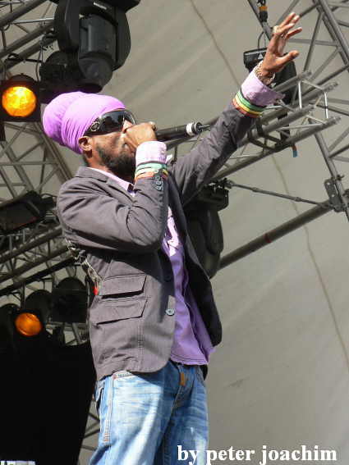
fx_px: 1654
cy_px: 232
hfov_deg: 12.0
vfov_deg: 16.0
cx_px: 174
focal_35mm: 123
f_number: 4
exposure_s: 1/125
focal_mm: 21.2
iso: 64
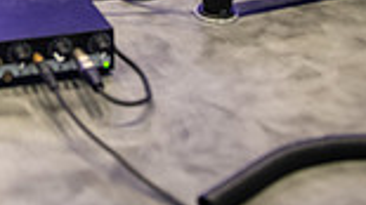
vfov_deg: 11.3
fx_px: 912
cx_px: -71
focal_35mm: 94
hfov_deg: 21.2
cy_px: -242
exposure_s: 1/80
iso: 1000
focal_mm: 24
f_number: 2.8
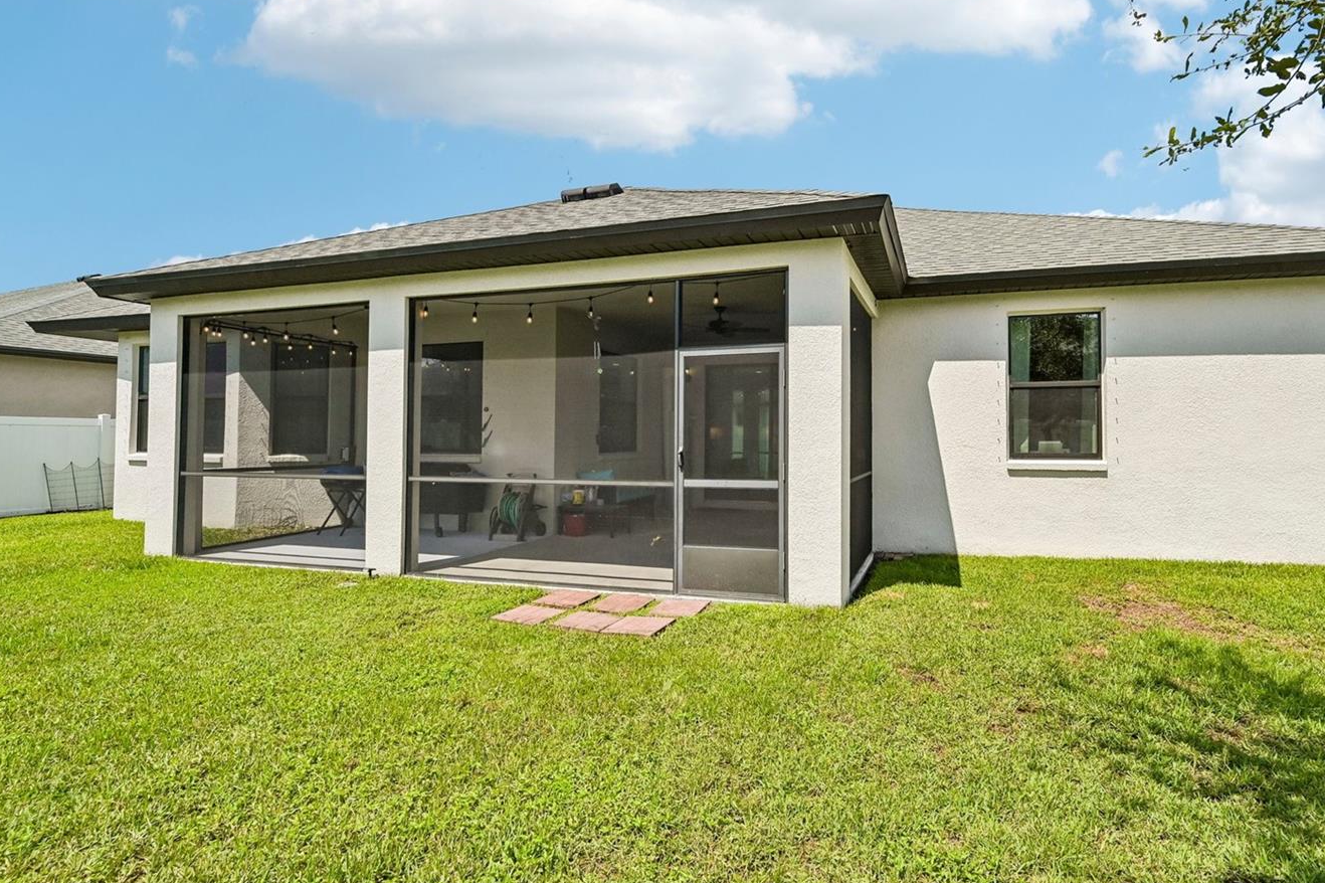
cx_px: 730
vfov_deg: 70.2
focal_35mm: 17
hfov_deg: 93.0
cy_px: 396
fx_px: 625
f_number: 8
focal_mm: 14
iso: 400
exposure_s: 1/1250
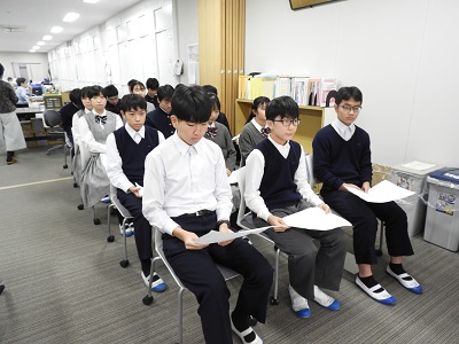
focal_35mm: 24
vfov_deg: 56.8
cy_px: 172
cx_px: 230
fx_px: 318
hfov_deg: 71.6
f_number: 3.3
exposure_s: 1/30
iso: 400
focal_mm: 4.3
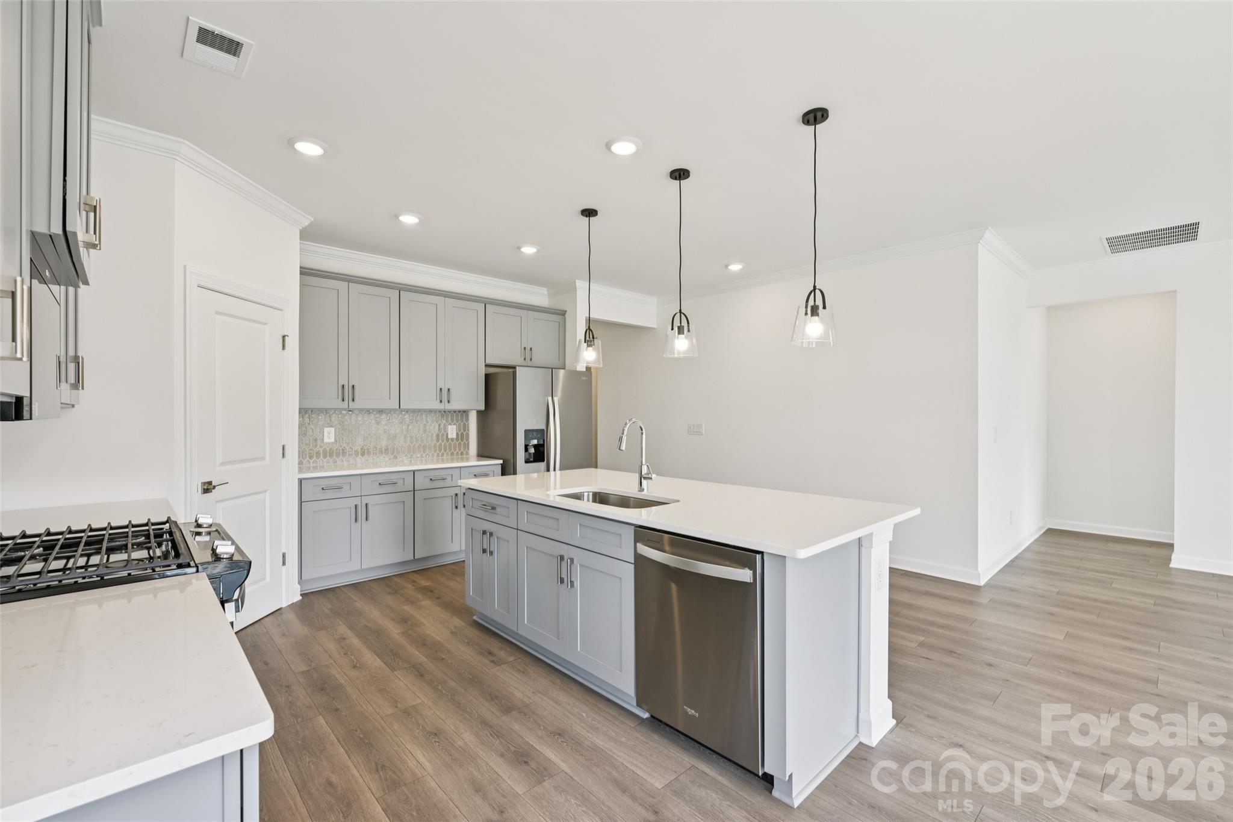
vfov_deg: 75.5
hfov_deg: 98.5
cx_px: 616
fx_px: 531
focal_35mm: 16
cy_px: 411
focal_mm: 15.5
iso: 110
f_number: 8
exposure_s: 1/15
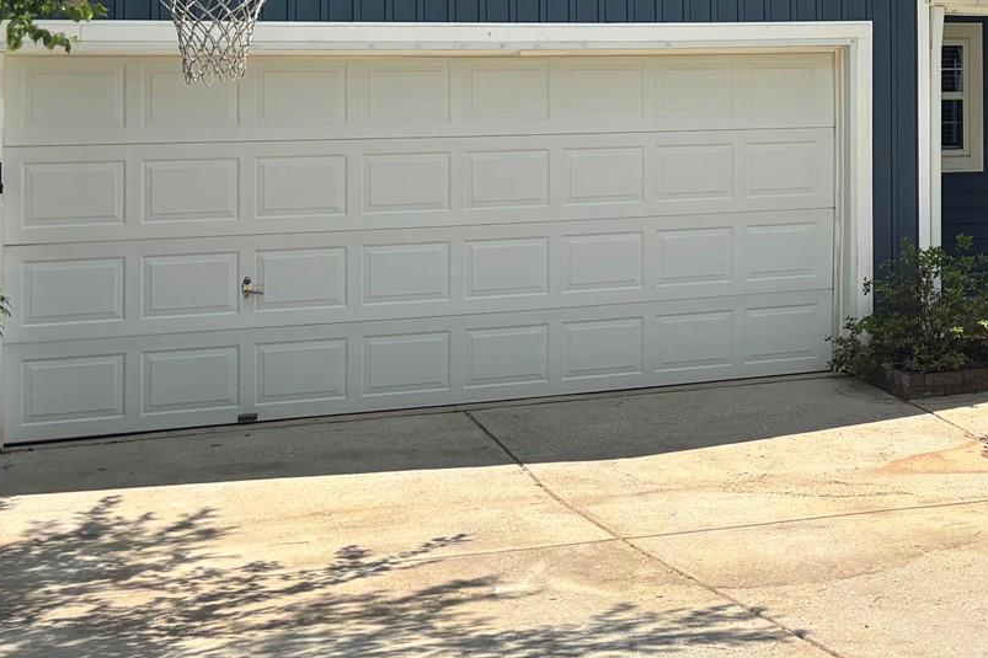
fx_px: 1893
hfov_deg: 27.4
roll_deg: +0.1
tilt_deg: +1.5
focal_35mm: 69
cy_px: 49
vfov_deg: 19.3
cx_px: 1013
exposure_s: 1/2933
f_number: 1.6
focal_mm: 5.96
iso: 50
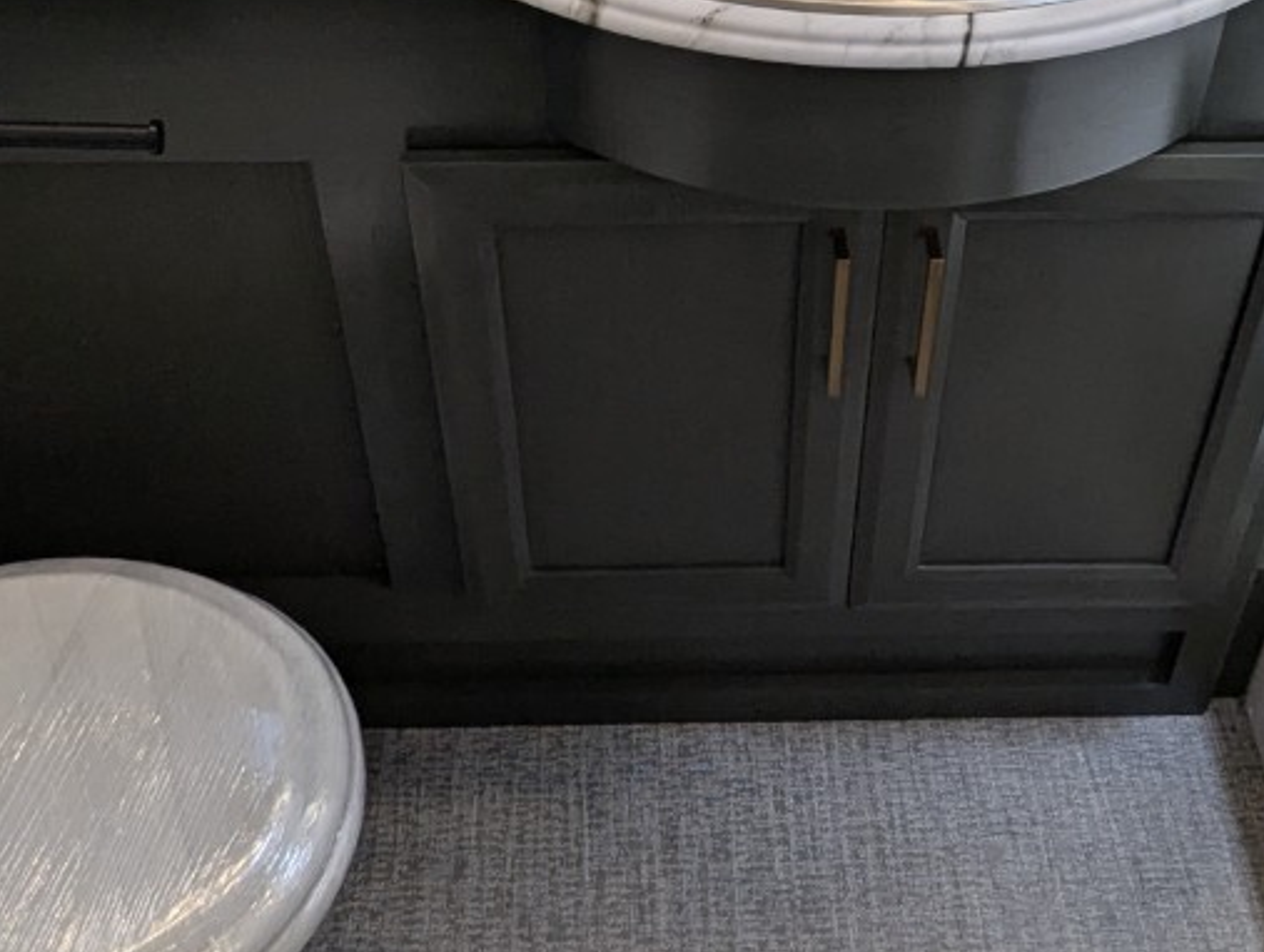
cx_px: 732
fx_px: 1609
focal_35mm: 44
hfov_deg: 42.8
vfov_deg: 32.3
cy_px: 237
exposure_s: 1/223
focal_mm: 2.35
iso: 134
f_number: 2.2
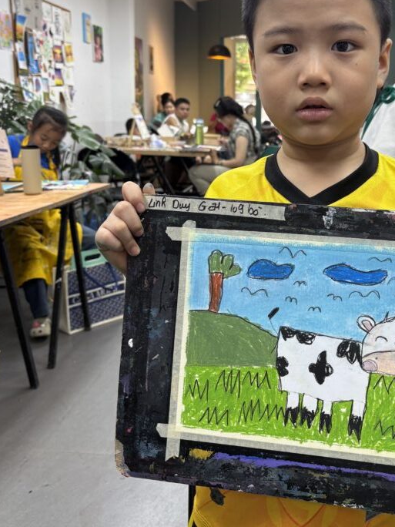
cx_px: 282
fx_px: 578
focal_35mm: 38
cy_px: 222
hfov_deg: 37.1
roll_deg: -1.6
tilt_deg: -10.3
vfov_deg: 48.8
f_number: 1.6
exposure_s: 1/100
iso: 64
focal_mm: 5.96
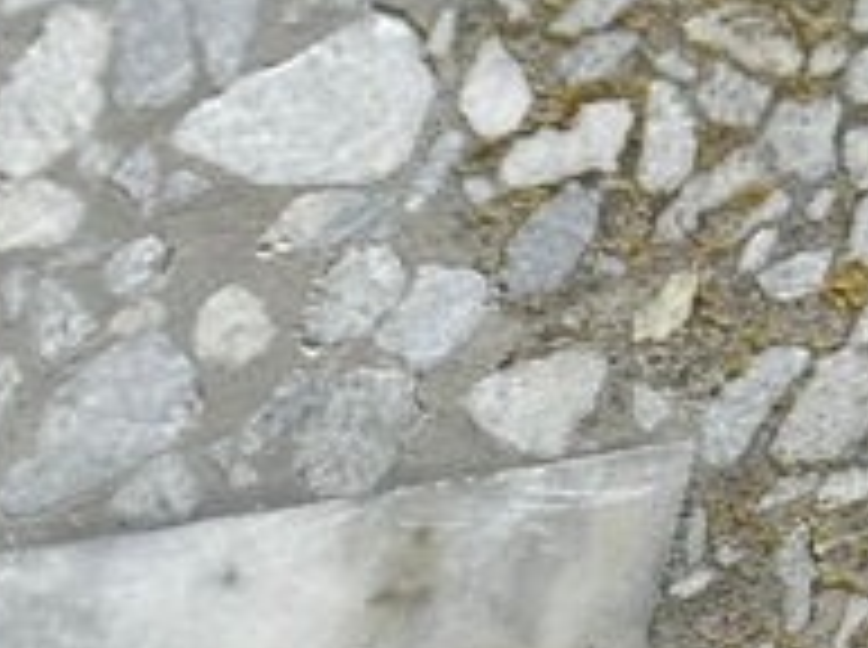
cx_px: -211
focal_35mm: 108
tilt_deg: -22.0
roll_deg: +17.5
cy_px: 1156
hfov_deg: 17.3
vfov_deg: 12.5
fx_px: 2703
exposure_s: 1/121
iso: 40
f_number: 1.5
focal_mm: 5.7
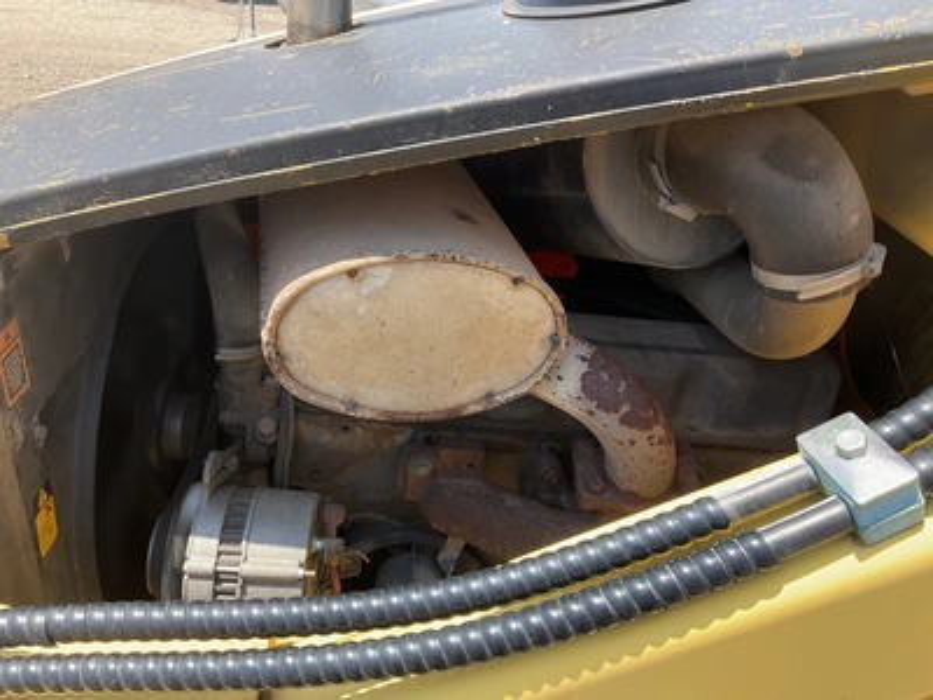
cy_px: 350
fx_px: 782
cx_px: 466
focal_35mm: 29
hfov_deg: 61.7
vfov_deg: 48.2
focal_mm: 3
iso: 25
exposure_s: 1/454
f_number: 1.8
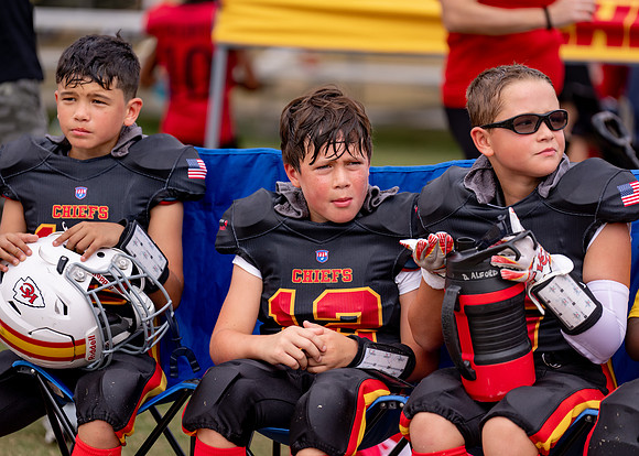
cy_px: 228
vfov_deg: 6.7
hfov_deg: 9.4
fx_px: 3869
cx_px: 320
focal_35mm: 213
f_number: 2.8
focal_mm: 200
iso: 100
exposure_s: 1/1600
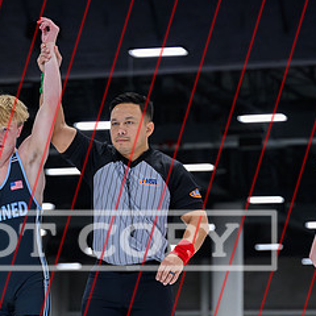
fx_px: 1735
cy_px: 243
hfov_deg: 10.4
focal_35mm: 168
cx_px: 55
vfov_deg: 10.4
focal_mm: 70
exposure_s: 1/400
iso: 5600
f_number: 2.8
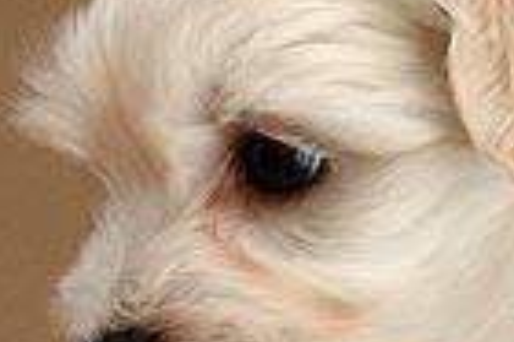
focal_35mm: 206
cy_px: 406
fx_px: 2938
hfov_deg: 9.9
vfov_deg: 6.6
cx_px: 503
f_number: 6.3
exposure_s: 1/160
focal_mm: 32
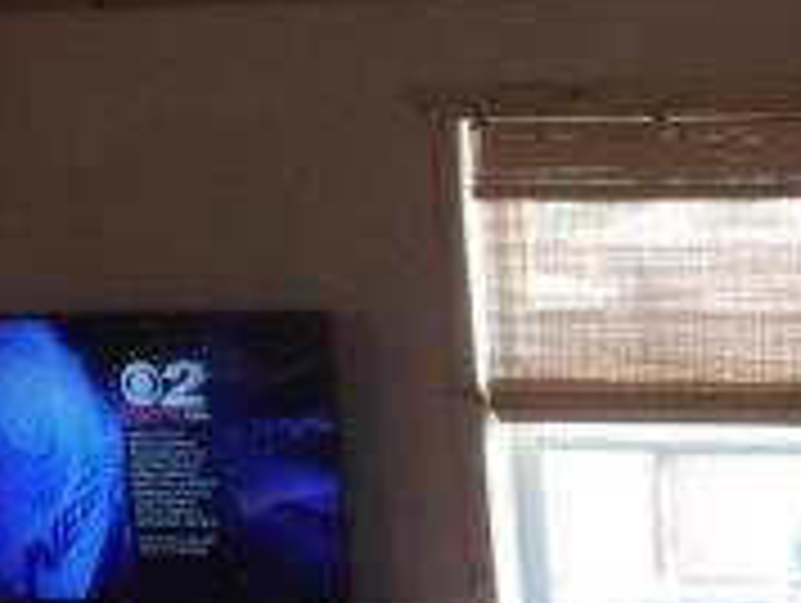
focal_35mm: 115
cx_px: 1292
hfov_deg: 15.4
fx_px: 2665
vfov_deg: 12.3
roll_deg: +2.4
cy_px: 922
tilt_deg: -11.3
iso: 50
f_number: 2.4
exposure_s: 1/24
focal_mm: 3.3
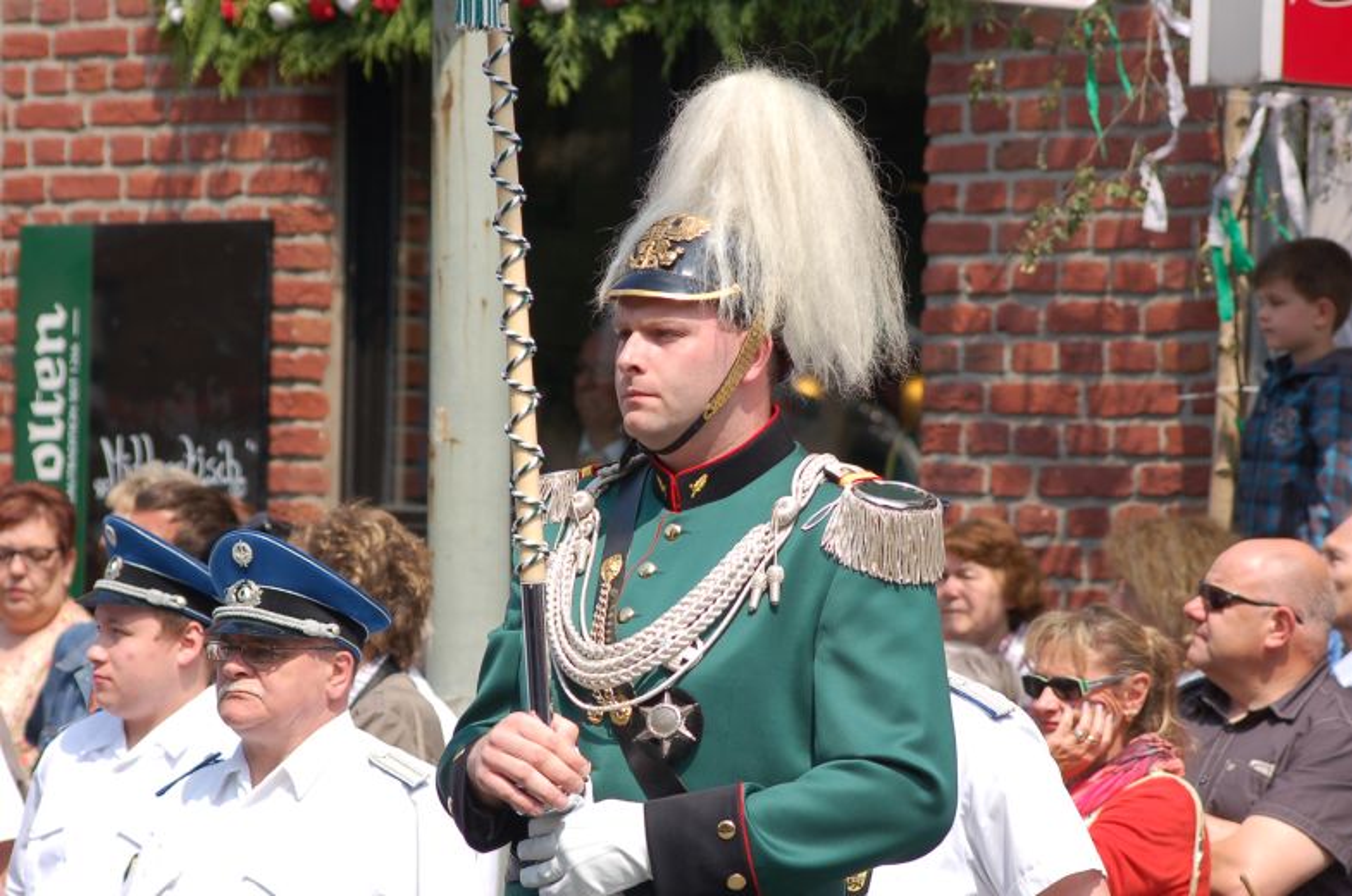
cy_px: 448
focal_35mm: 180
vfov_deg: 7.6
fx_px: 6746
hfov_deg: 11.4
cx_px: 676
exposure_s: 1/640
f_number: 6.3
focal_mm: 120
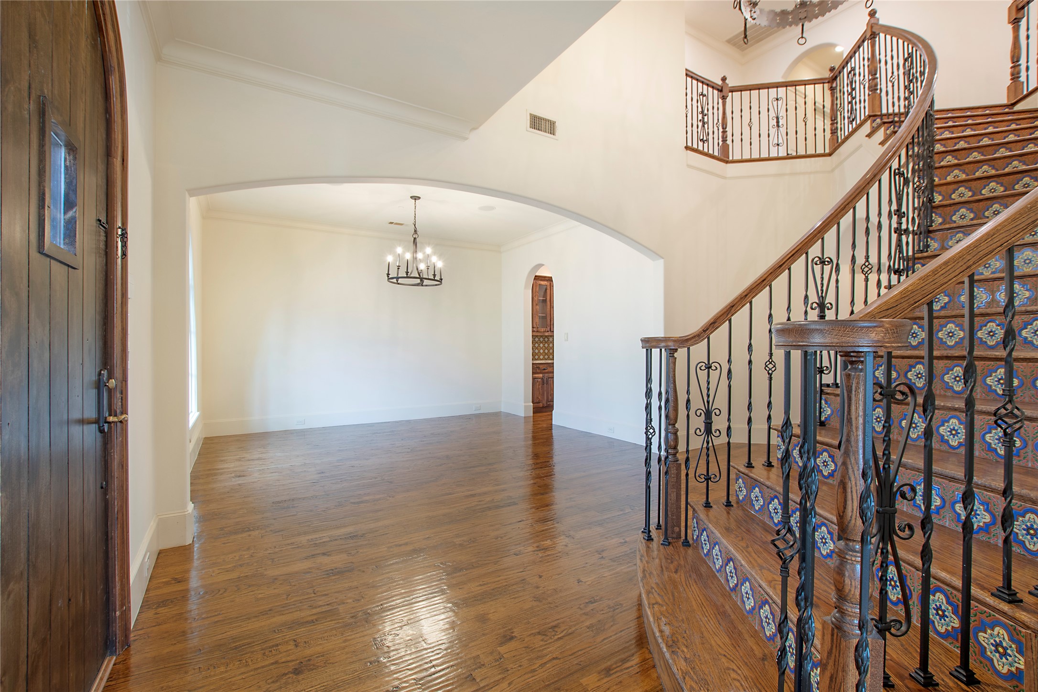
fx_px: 432
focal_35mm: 15
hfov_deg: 100.4
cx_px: 519
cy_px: 346
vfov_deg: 77.3
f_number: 7.1
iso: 100
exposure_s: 1/6
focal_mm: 10
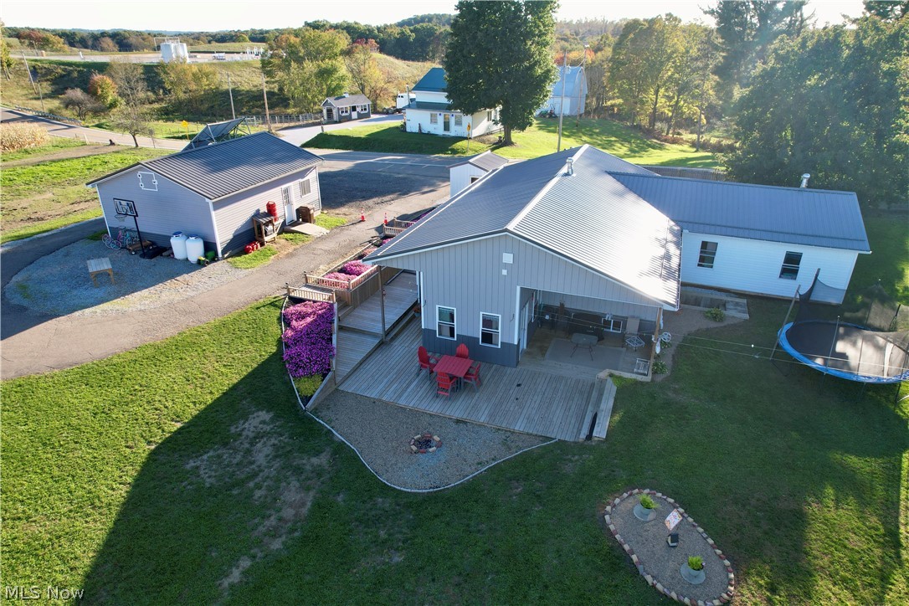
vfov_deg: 57.2
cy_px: 303
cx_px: 454
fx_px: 555
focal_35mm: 22
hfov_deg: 78.6
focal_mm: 8.38
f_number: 2.8
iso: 100
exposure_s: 1/400
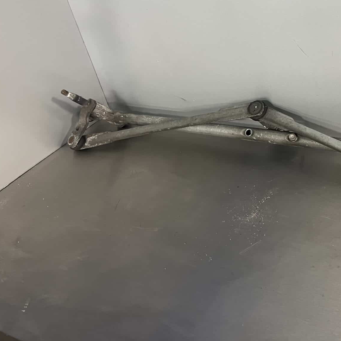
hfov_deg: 38.4
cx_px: 301
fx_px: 457
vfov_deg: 40.6
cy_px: 127
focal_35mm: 41
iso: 200
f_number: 1.6
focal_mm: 5.1
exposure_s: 1/50
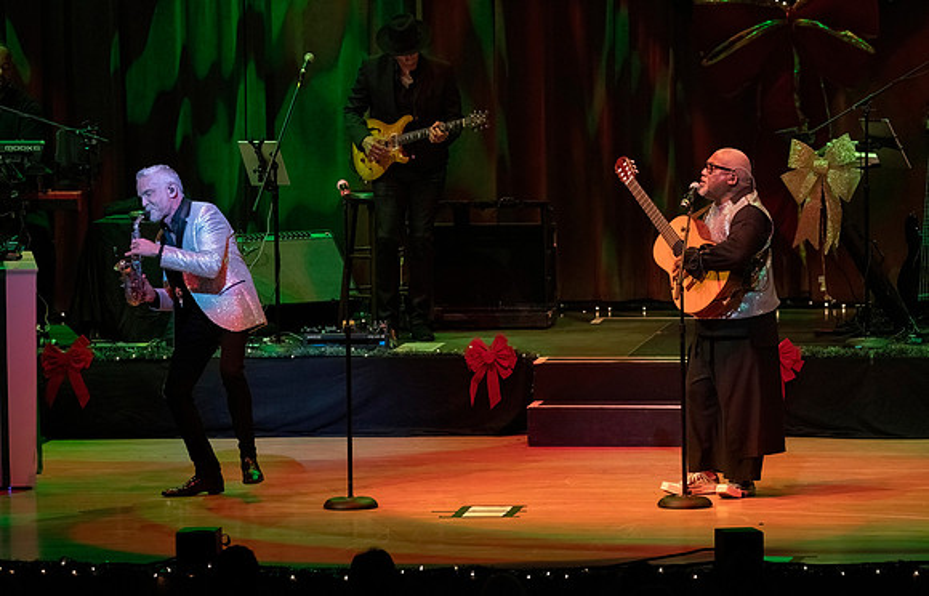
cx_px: 464
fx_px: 6872
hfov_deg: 7.7
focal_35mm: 269
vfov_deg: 5.0
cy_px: 311
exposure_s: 1/320
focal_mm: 265
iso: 5000
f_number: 7.1
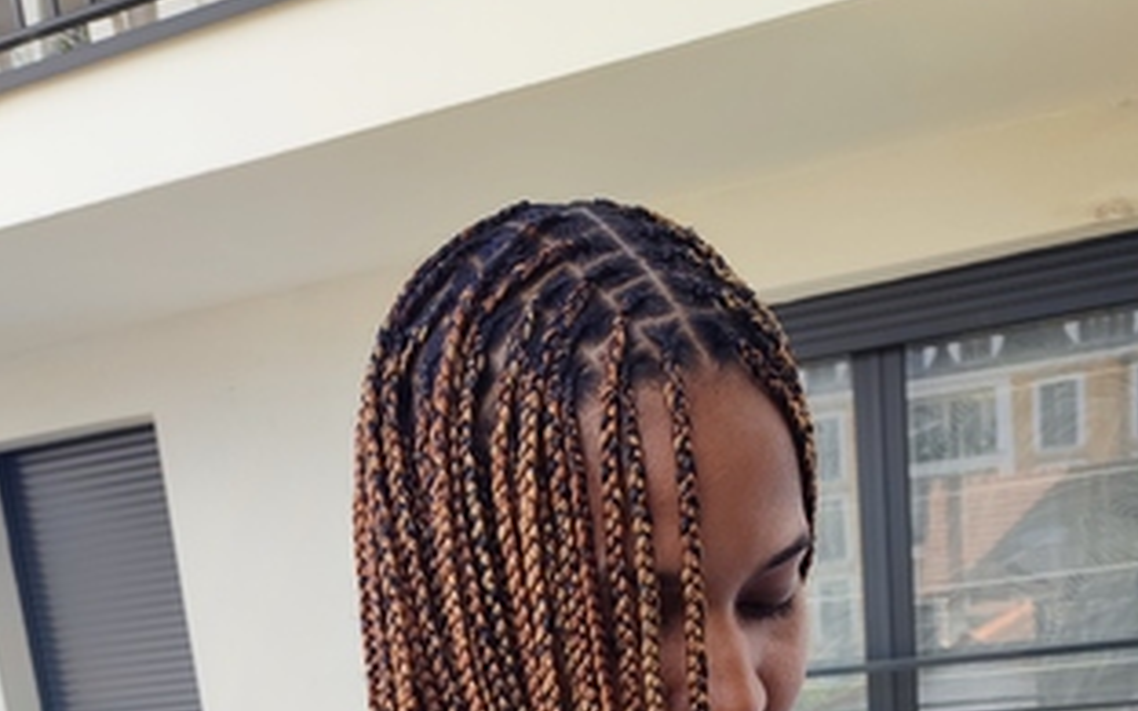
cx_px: 467
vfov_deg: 22.1
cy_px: 1050
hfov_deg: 40.9
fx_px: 1520
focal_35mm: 49
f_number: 1.89
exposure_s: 1/140
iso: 50
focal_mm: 5.89
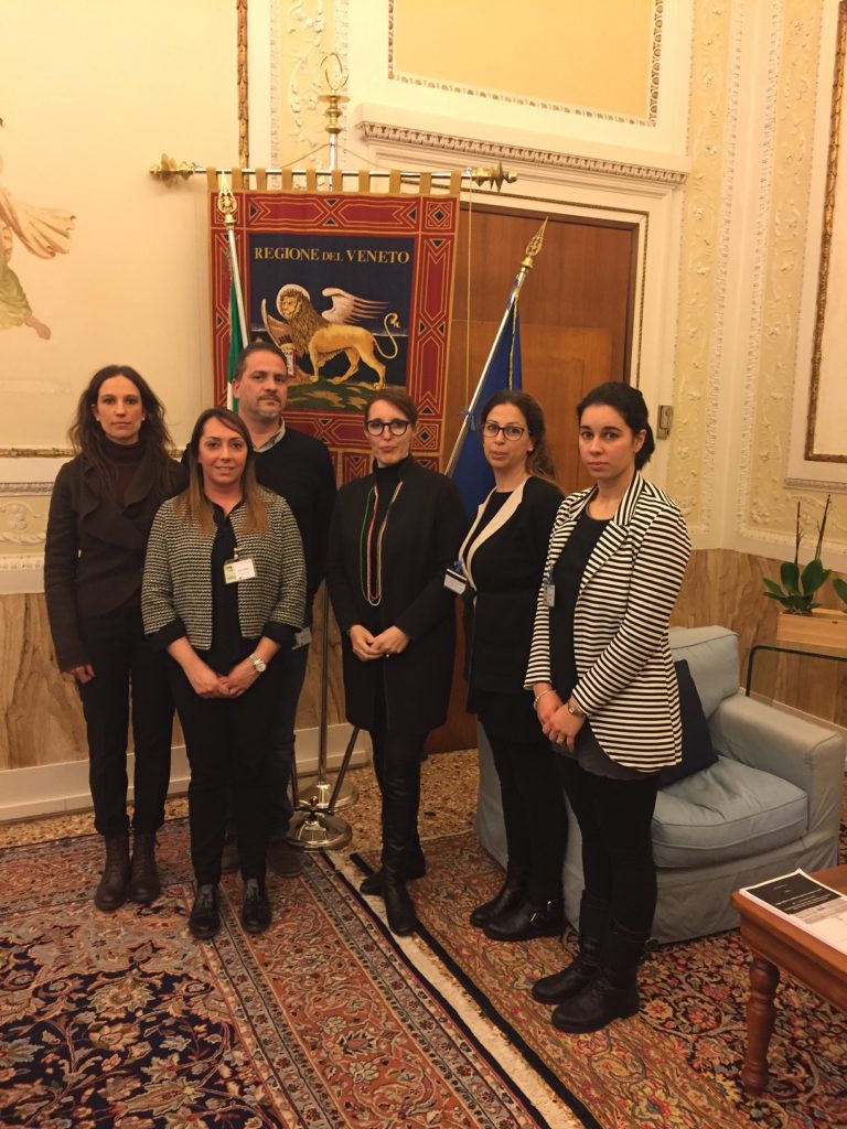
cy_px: 564
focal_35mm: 29
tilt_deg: -8.9
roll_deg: -0.6
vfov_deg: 61.7
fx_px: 946
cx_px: 424
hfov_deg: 48.2
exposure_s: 1/33
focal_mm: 4.15
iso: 200
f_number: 2.2
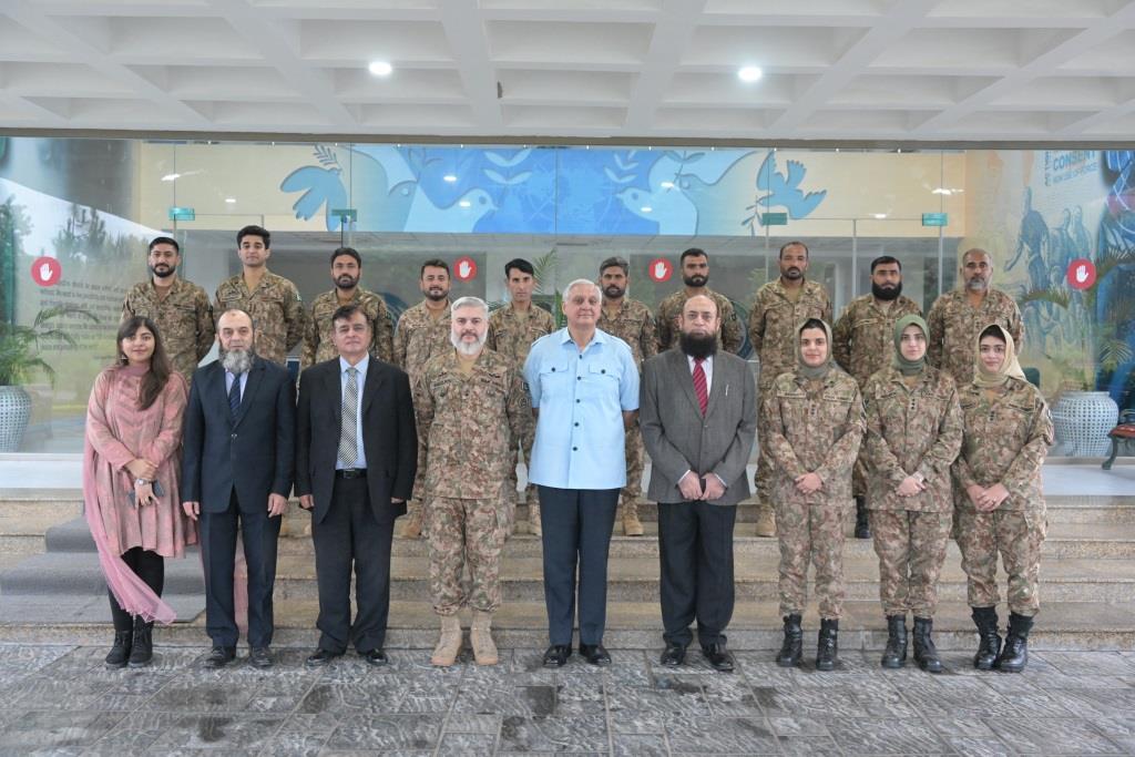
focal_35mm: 36
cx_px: 568
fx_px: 1135
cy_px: 378
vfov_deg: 36.9
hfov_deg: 53.1
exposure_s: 1/125
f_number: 4.8
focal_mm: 36
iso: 6400
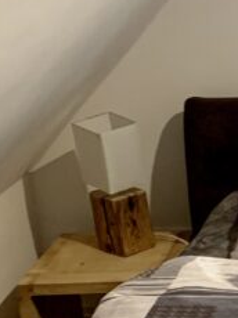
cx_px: 549
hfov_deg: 11.0
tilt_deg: -22.1
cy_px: 290
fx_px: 1065
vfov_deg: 16.7
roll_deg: -0.9
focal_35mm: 116
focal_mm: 4.25
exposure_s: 1/50
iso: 320
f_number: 1.8
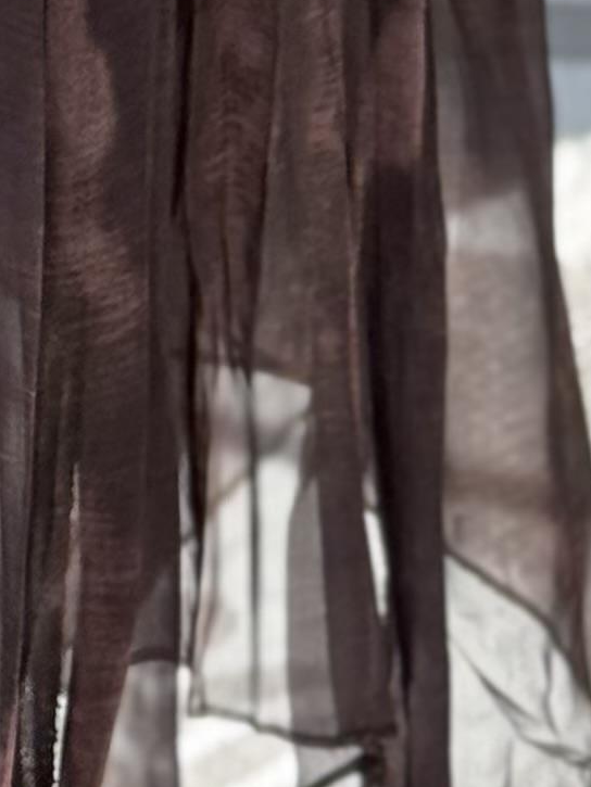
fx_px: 6076
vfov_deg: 7.3
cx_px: -427
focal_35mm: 267
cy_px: -294
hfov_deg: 5.5
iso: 80
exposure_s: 1/553
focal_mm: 6.76
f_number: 1.78
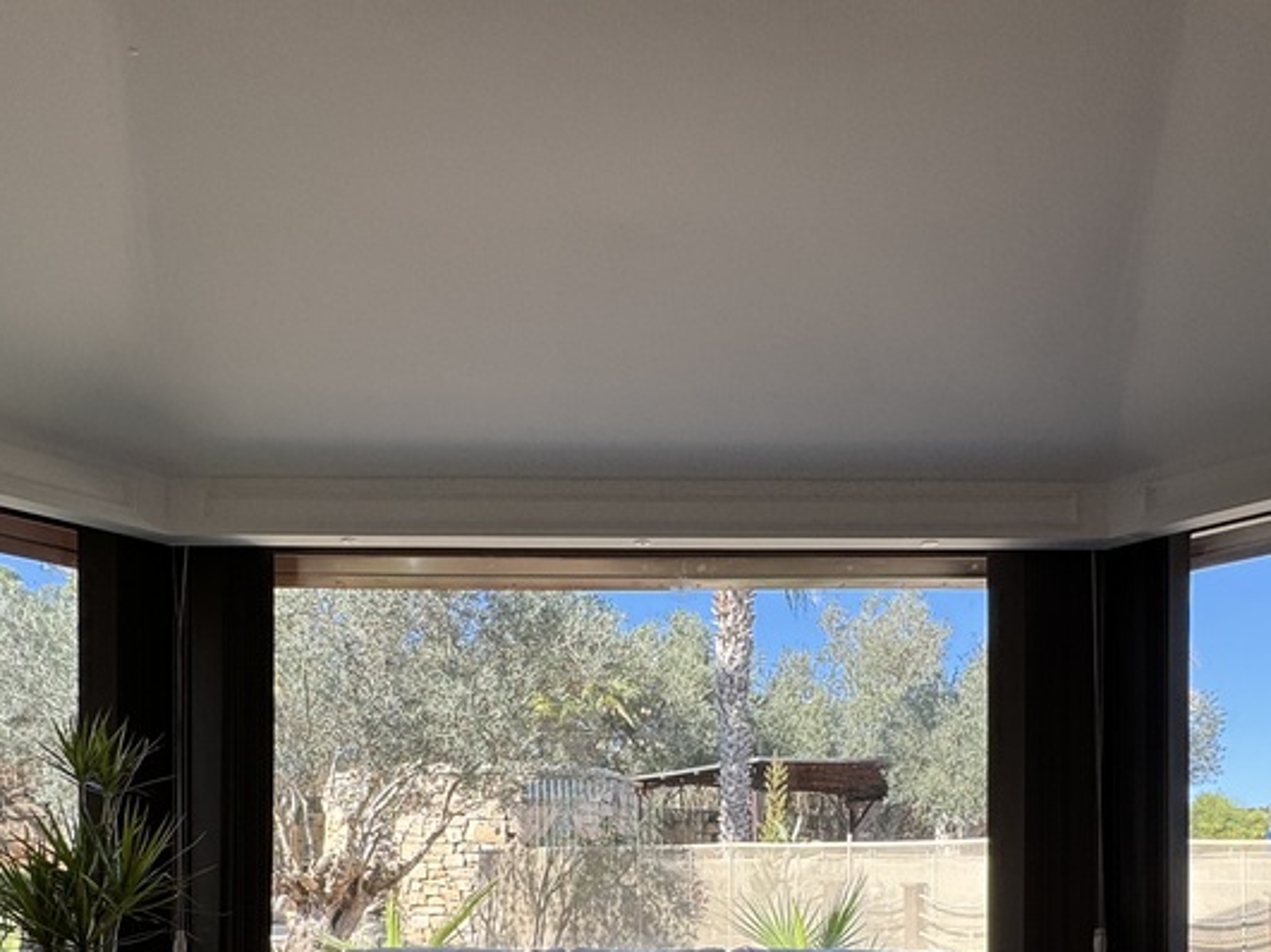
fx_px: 991
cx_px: 620
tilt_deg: +0.3
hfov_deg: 65.3
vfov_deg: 46.2
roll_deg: -0.5
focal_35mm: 27
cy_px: 861
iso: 40
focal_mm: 2.22
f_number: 2.2
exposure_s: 1/306
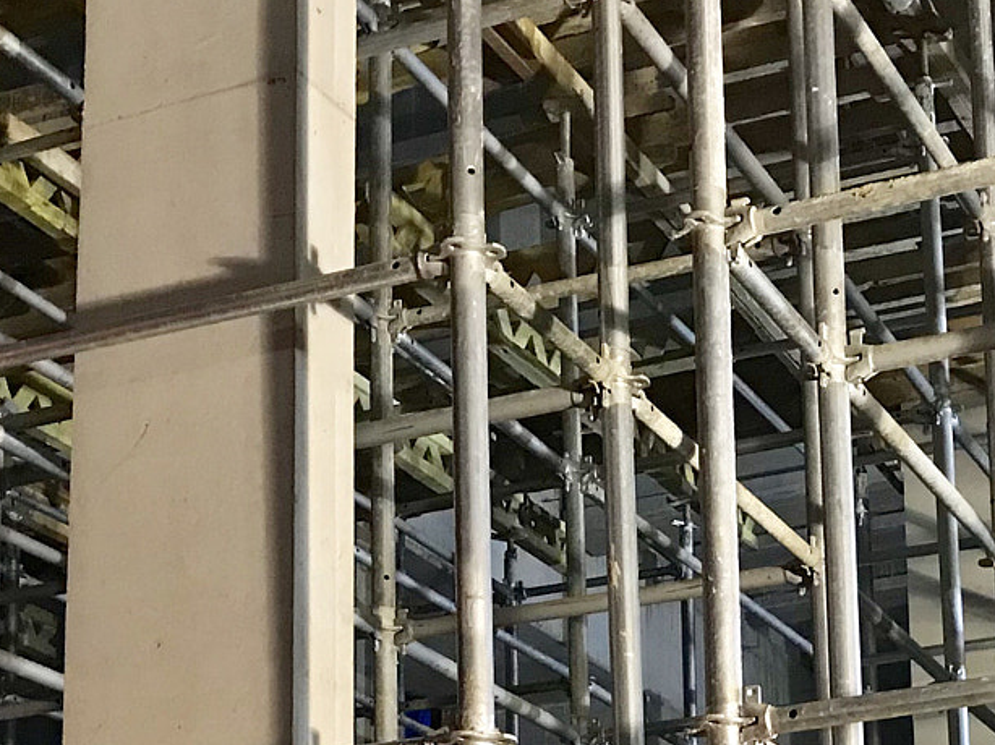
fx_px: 2097
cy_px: 899
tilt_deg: +11.5
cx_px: 818
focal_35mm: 73
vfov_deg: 19.0
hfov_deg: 26.1
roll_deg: +0.0
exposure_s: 1/11
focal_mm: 3.99
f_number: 1.8
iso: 100
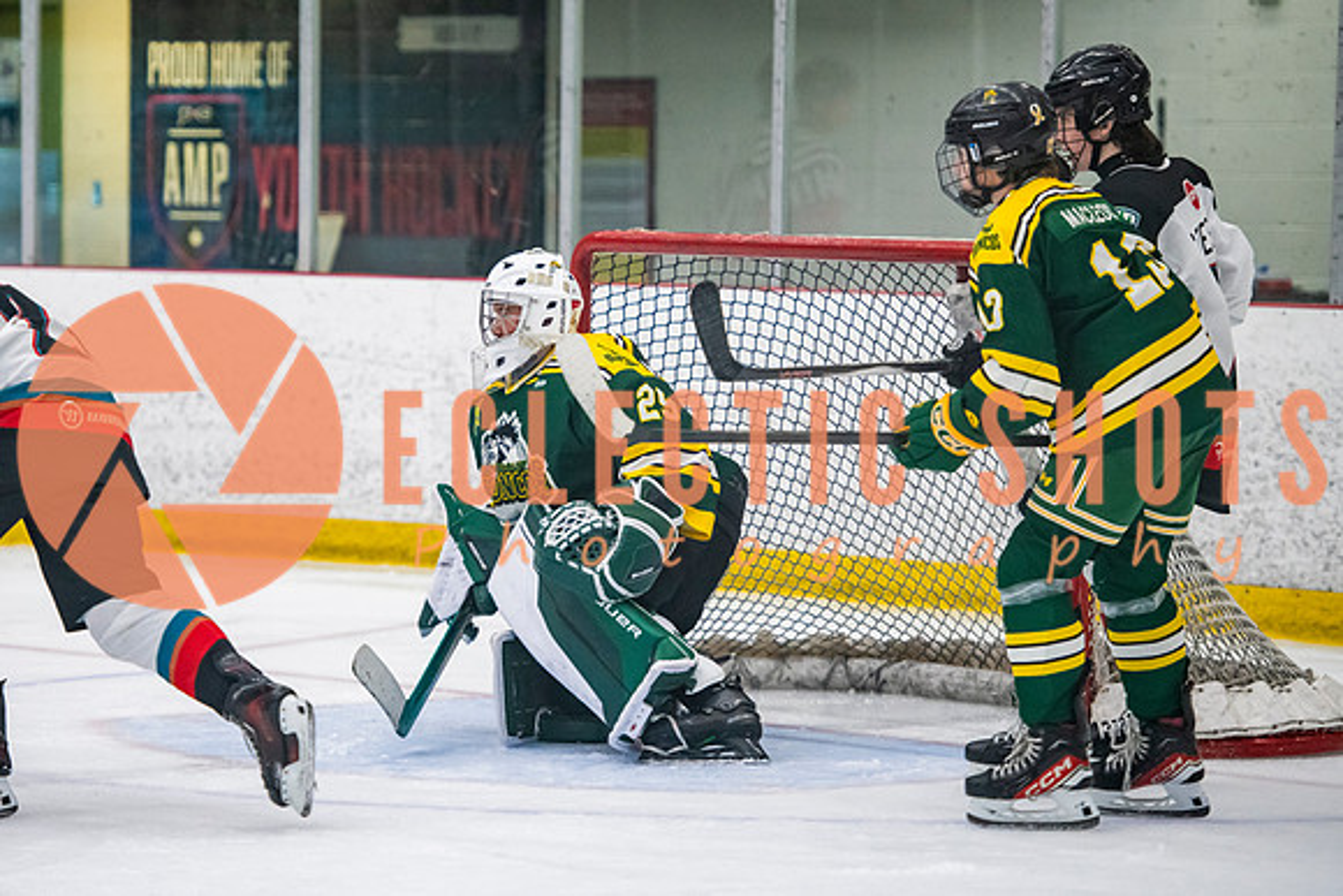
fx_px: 7069
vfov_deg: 7.3
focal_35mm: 189
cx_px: 490
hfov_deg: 10.8
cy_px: 378
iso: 2500
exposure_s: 1/640
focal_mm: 145
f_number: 3.2
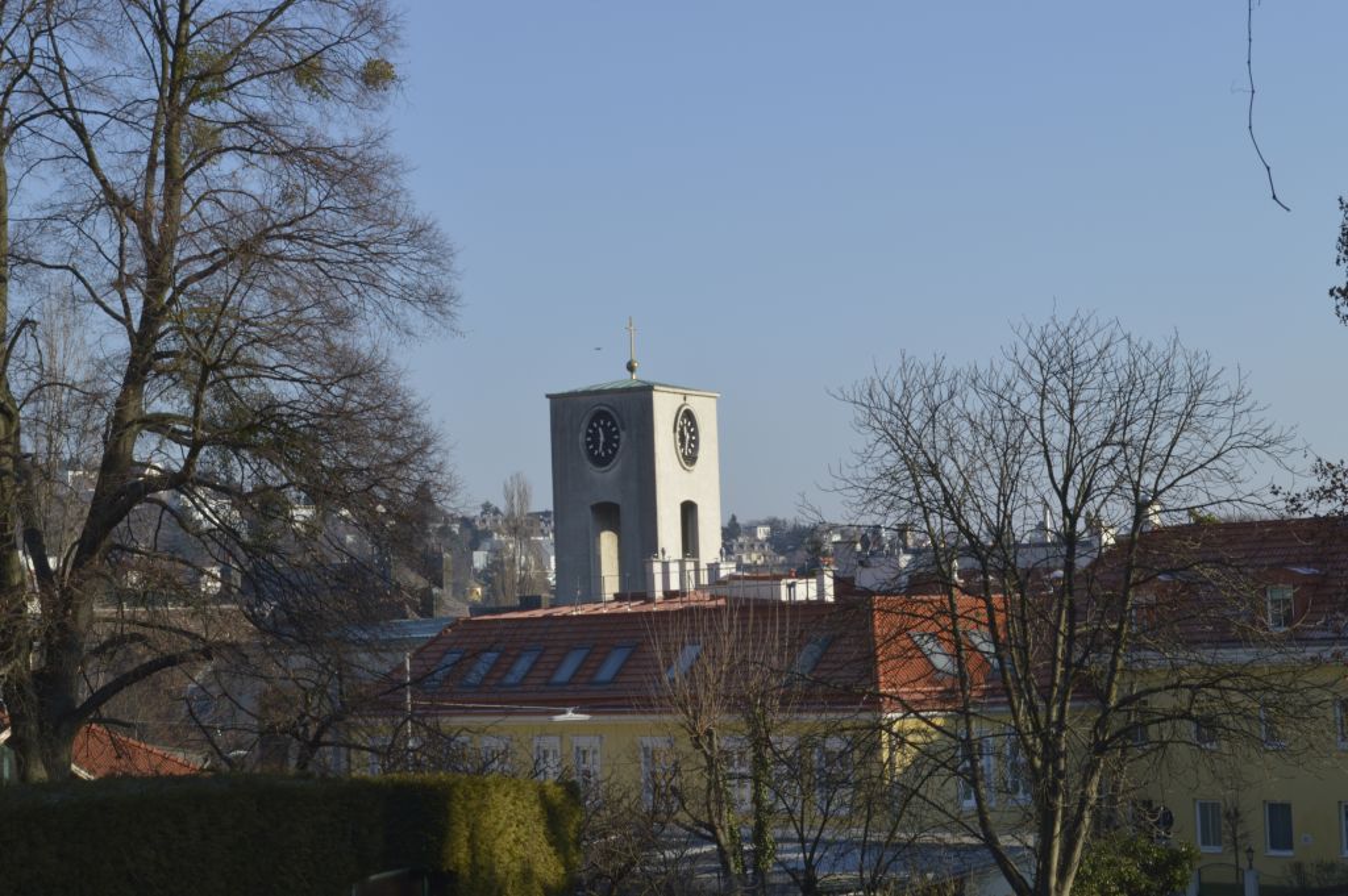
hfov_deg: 26.0
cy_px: 448
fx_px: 2918
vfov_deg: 17.5
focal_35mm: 78
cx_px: 674
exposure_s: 1/80
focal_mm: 52
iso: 100
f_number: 14
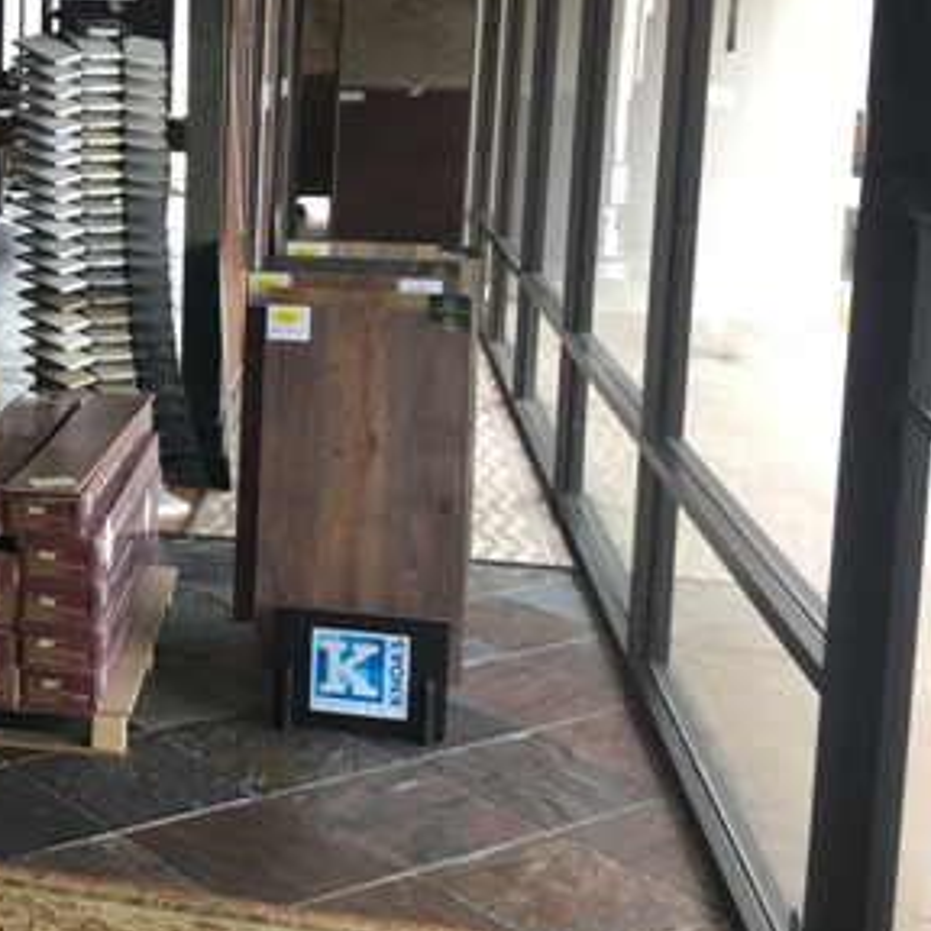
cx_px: -100
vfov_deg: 29.7
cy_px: 281
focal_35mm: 57
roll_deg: -1.3
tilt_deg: -6.5
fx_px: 1734
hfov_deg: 27.4
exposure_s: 1/15
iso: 25
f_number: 2.2
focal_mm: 4.15
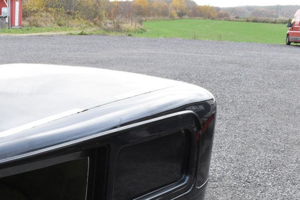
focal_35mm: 82
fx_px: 683
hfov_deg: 23.5
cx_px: -13
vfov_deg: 16.0
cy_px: 243
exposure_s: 1/250
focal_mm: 22
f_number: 8
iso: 1250
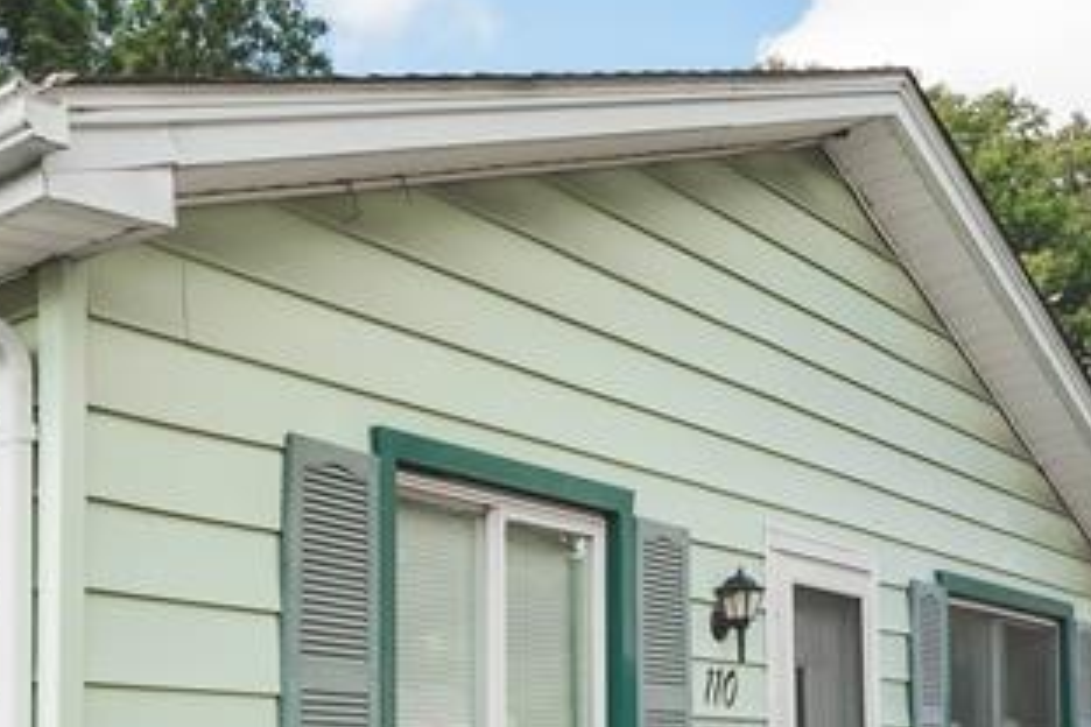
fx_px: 1394
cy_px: 699
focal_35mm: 46
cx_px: 112
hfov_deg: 39.7
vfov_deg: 27.8
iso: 500
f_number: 7.1
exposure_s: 1/400
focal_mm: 14
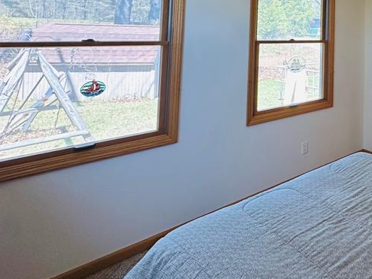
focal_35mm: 29
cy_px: 17
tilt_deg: +3.3
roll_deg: -0.9
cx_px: 364
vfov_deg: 43.2
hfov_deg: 50.8
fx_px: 312
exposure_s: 1/120
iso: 160
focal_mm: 2.22
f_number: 2.2
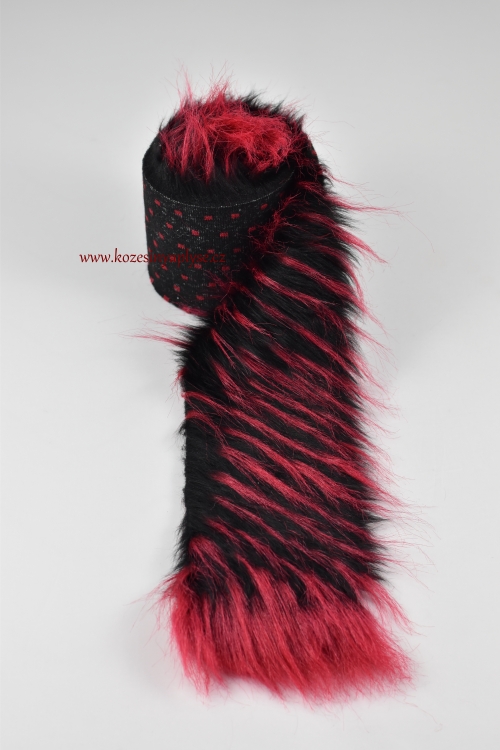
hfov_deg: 18.2
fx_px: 1562
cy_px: 375
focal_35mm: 75
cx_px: 250
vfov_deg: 27.0
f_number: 4
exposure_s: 1/60
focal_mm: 50
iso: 400
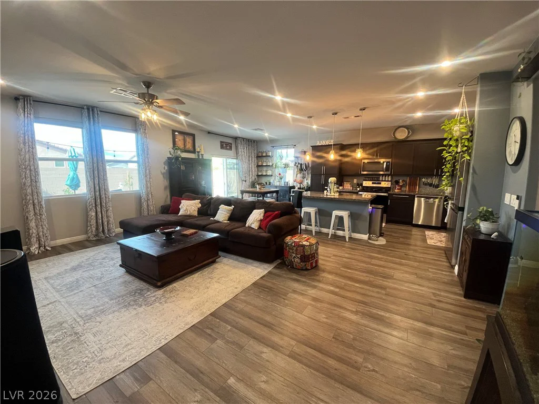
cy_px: 202
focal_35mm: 13
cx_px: 270
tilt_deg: -7.7
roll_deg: -0.3
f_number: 2.4
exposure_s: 1/30
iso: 200
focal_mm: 1.54
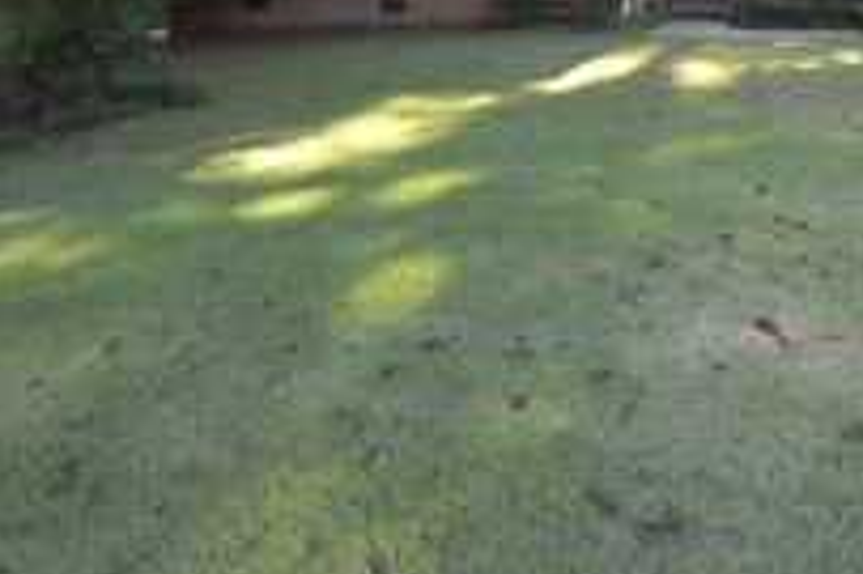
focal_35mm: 37
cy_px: -81
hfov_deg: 49.8
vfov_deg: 31.2
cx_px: 646
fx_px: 886
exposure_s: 1/125
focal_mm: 10
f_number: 5.6
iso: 400
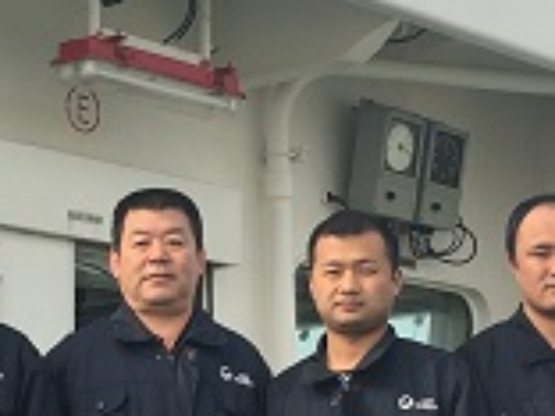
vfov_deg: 11.4
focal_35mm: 130
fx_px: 2084
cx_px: 142
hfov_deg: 15.1
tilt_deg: +7.4
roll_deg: +0.2
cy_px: 332
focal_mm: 4.15
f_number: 2.2
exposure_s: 1/884
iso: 25
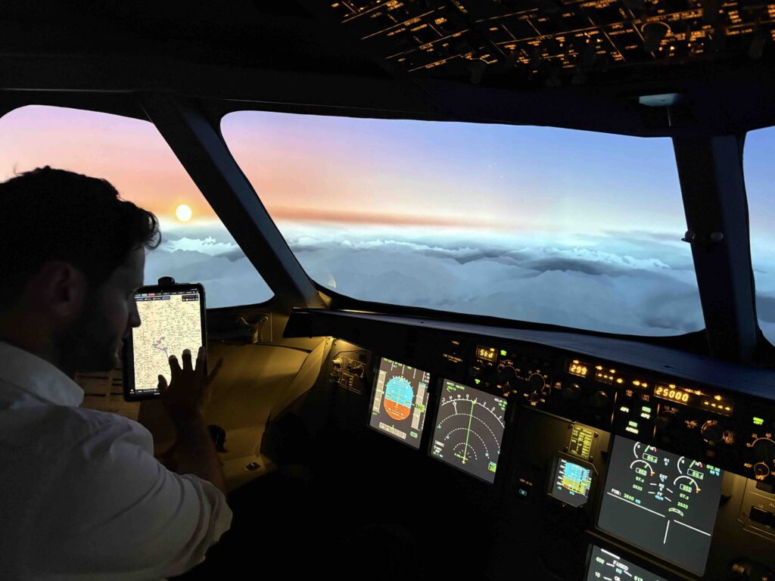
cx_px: 388
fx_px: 582
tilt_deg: -12.0
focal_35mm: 26
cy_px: 290
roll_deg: +0.7
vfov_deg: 53.1
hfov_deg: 67.3
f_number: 1.6
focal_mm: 5.96
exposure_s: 1/30
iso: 640
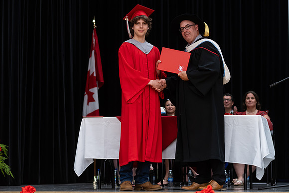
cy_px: 113
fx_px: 898
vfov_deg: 12.3
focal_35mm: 112
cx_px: 145
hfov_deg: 18.3
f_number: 2.8
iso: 1000
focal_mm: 85
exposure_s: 1/200
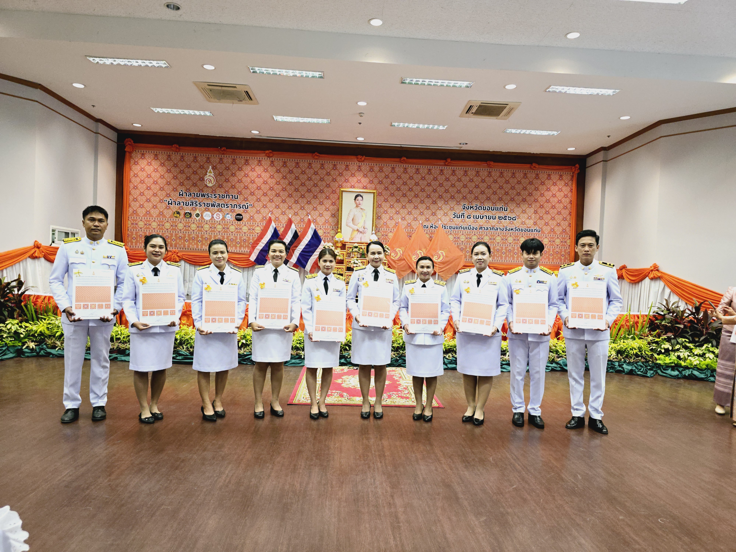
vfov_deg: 58.9
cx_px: 368
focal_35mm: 23
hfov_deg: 73.9
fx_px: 489
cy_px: 276
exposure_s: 1/100
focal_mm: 6.3
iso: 200
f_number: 1.7
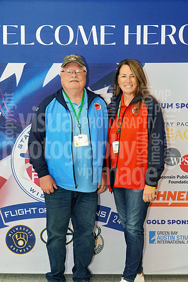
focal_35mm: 63
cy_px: 141
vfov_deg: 31.9
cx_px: 94
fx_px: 493
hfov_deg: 21.6
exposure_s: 1/100
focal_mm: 42
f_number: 8
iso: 1600
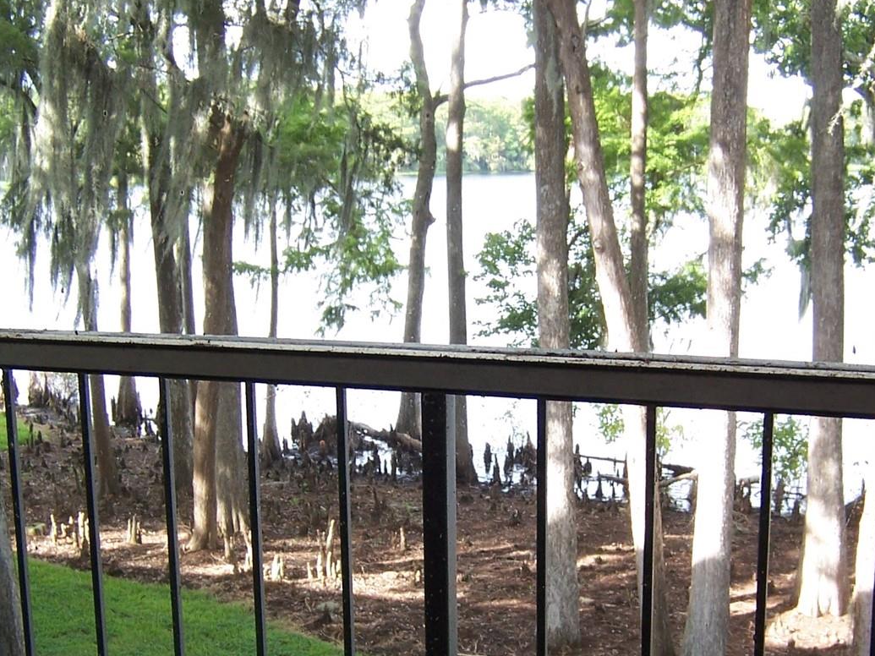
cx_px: 460
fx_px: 1289
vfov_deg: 28.3
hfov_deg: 37.5
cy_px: 446
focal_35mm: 51
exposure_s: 1/60
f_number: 2.8
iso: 80
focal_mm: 5.5
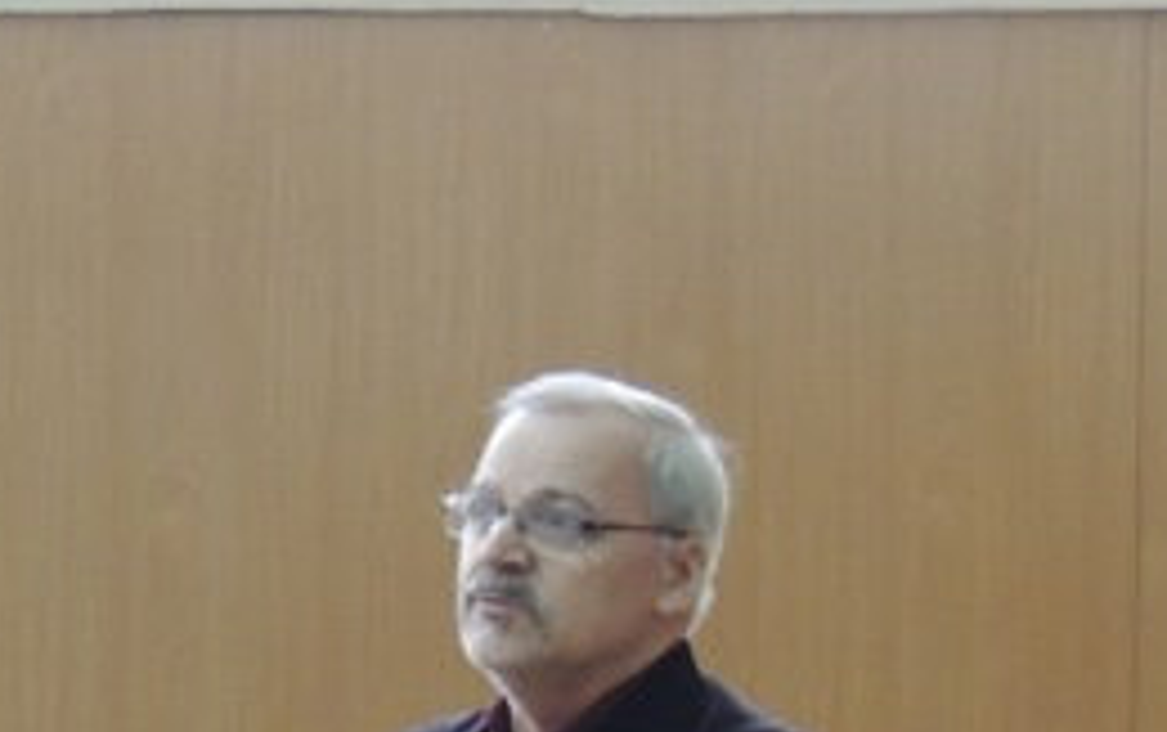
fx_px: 8817
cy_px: 1154
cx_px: -426
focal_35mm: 277
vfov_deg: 4.7
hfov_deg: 7.5
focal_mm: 15.1
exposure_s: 1/25
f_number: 4
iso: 720
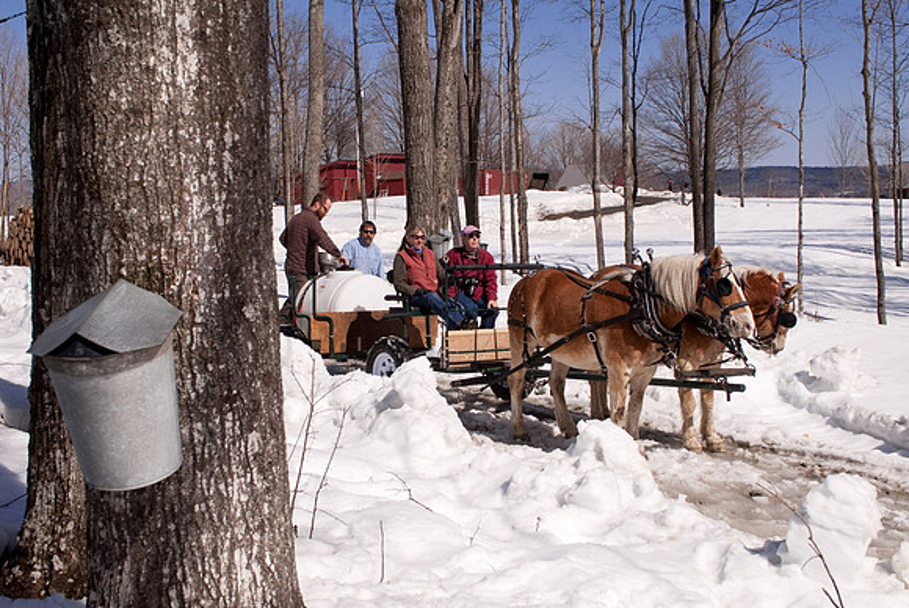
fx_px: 1175
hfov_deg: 42.3
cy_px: 304
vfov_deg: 29.0
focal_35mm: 46
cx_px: 454
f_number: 10
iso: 100
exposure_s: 1/250
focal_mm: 31
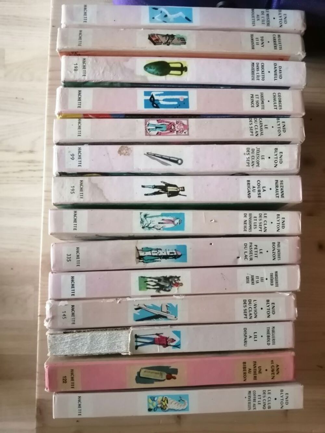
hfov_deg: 53.1
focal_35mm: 26
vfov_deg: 67.3
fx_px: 325
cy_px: 216
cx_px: 162
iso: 500
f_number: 1.8
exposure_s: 1/20
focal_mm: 3.64
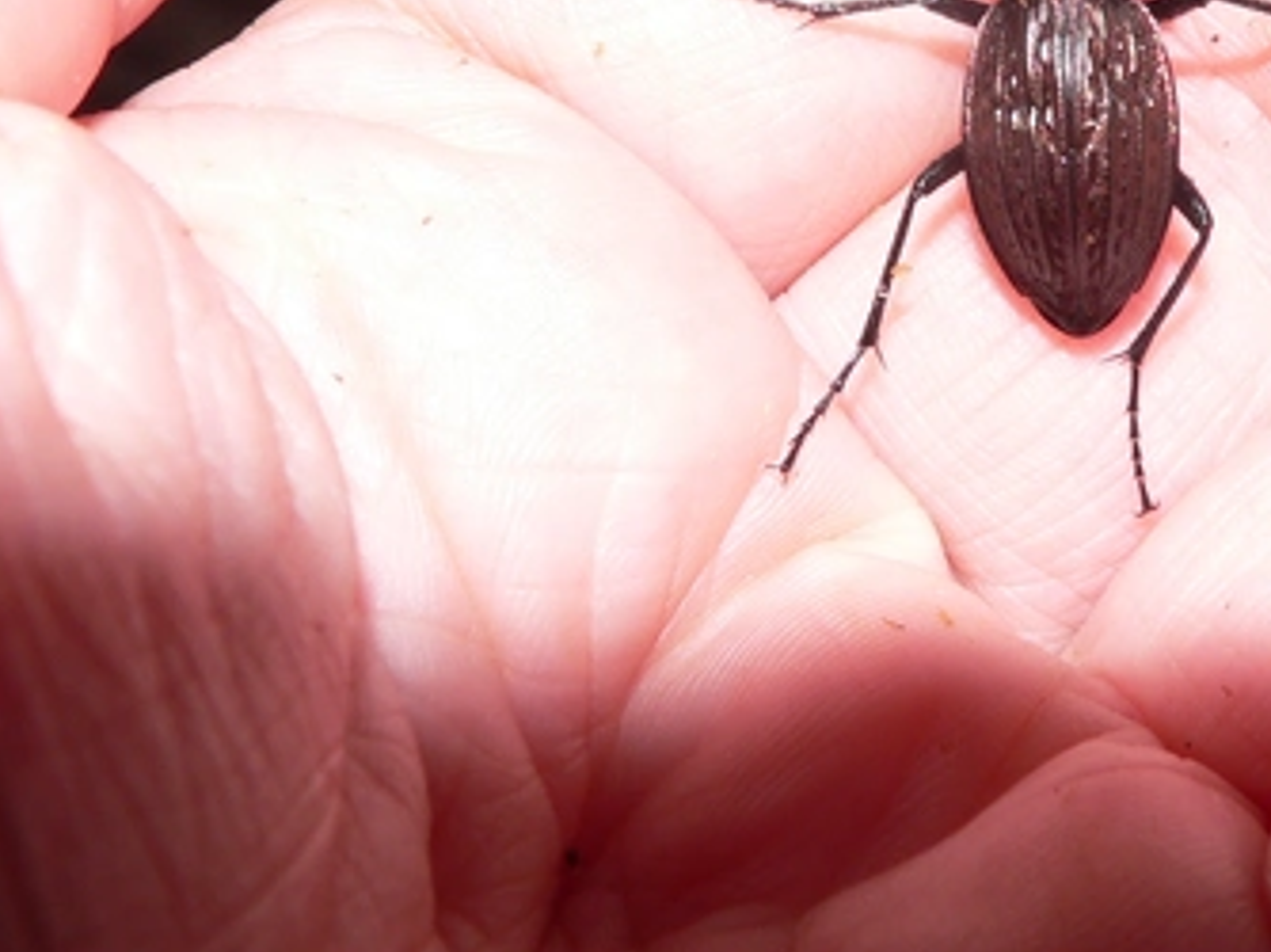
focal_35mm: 69
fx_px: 2532
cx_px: 993
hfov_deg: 27.7
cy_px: 149
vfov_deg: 21.0
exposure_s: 1/60
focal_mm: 6
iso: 100
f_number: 4
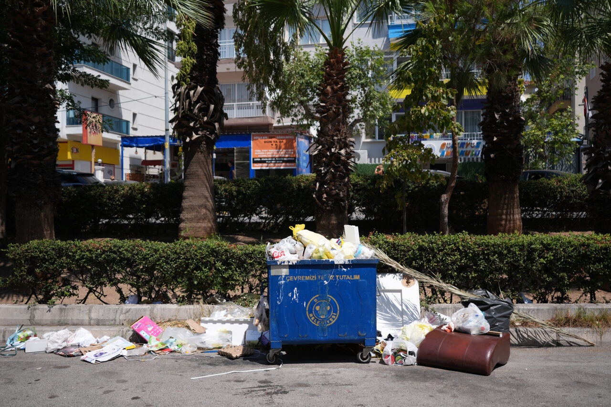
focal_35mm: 35
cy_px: 204
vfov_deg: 37.8
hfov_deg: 54.4
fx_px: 594
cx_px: 306
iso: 250
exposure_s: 1/5000
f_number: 2.8
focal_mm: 35
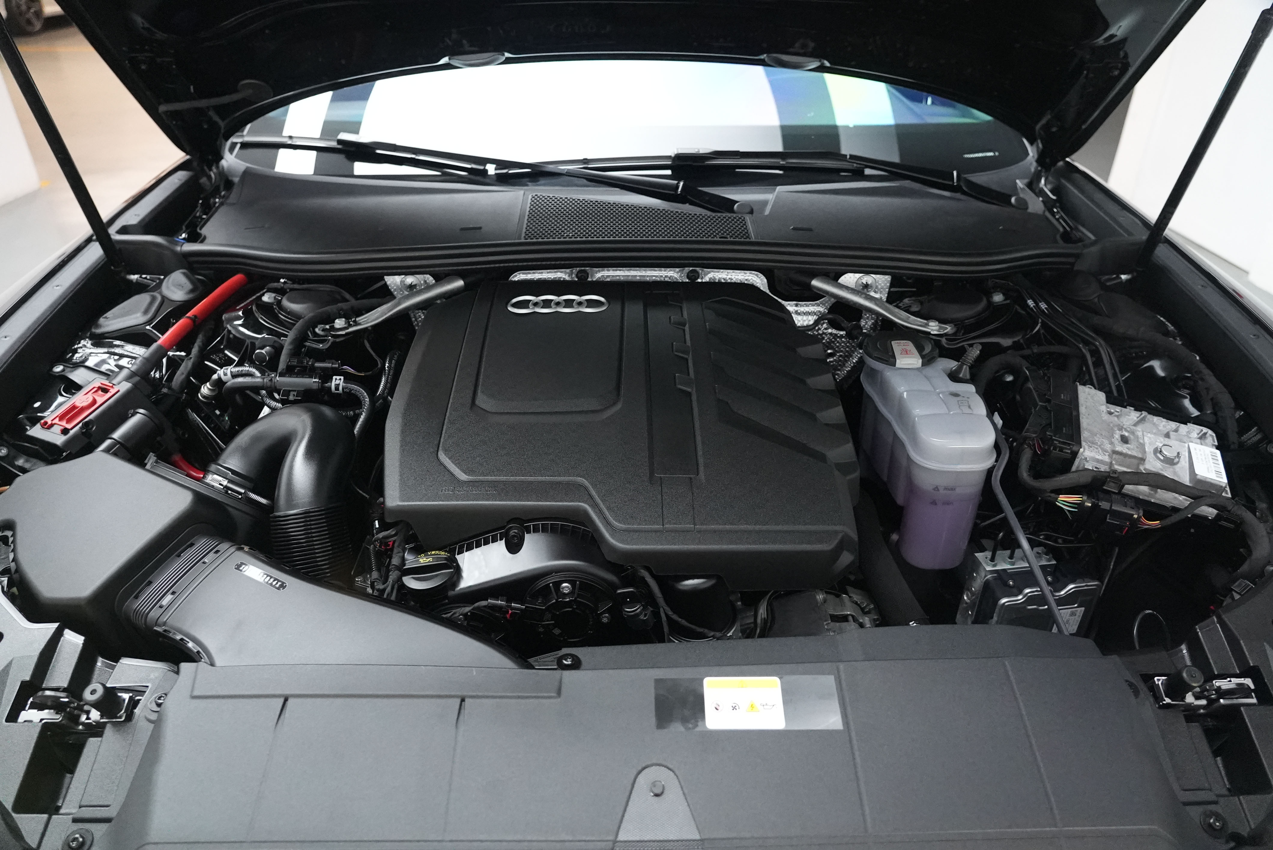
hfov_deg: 73.7
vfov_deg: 53.2
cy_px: 425
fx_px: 849
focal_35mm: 24
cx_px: 636
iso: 12800
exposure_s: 1/125
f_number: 4
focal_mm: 24
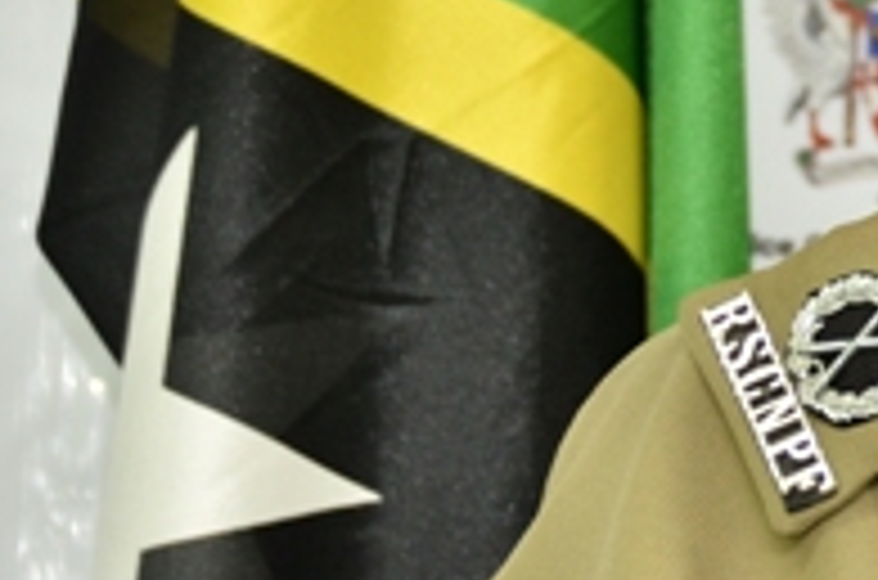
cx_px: 1351
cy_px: 81
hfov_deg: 3.4
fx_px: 14954
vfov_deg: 2.2
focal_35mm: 615
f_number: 5.6
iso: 500
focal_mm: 125
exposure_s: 1/60
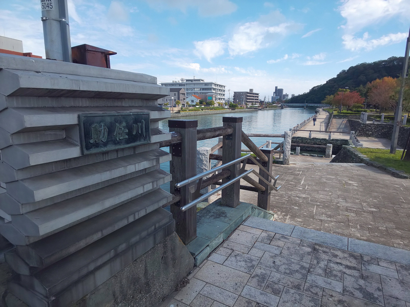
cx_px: 205
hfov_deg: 81.7
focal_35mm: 20
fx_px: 237
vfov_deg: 66.0
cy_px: 154
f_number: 1.94
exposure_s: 1/586
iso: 28
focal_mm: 3.45
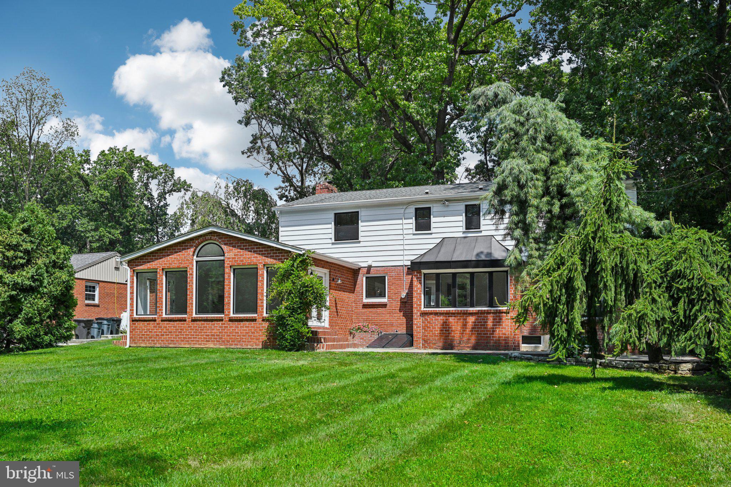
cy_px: 244
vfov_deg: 43.6
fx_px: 609
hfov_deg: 61.9
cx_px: 366
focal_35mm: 30
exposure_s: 1/800
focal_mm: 30
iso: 400
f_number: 8
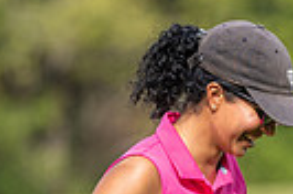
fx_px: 15979
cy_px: 411
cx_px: 291
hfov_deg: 1.1
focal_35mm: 1968
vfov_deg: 0.7
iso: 100
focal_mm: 300
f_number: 4.5
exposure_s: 1/640
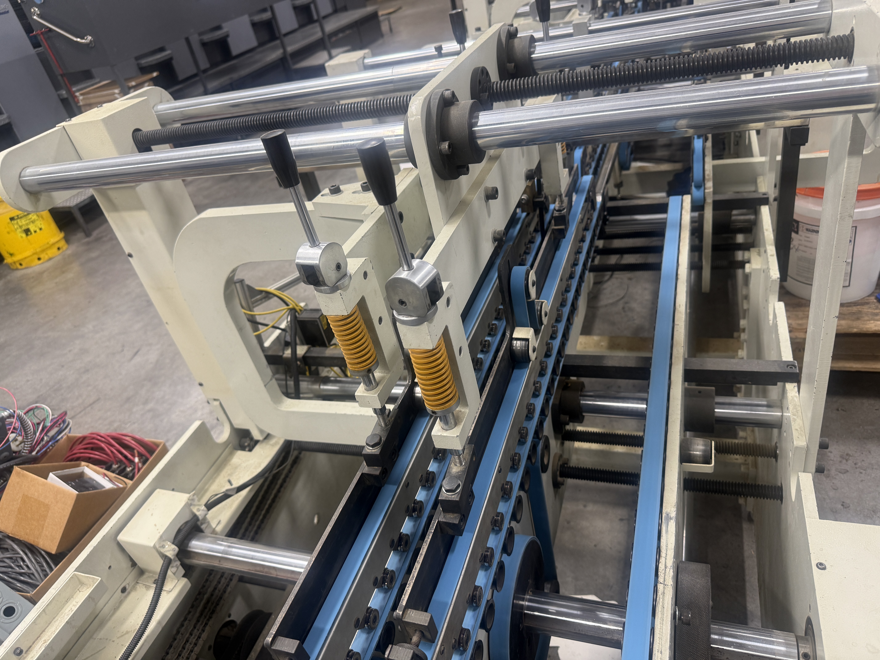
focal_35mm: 24
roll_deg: +14.1
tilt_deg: -34.0
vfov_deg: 56.8
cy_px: 330
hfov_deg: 71.6
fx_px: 610
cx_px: 440
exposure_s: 1/60
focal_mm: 6.76
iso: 125
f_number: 1.78
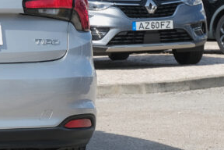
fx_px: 1307
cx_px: -96
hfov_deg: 9.6
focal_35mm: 210
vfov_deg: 6.5
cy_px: 29
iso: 160
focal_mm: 39.6
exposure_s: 1/250
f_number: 9
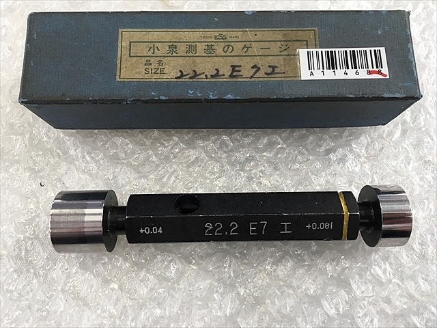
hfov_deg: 61.7
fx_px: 366
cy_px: 164
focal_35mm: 29
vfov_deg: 48.2
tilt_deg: -73.4
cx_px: 218
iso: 32
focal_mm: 4.15
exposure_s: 1/30
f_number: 2.2
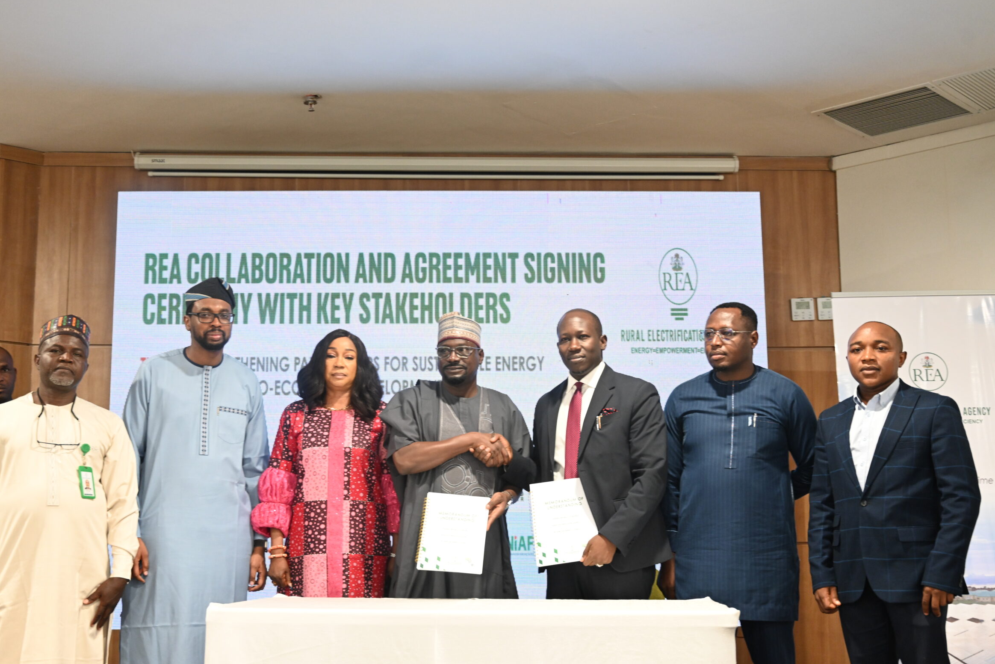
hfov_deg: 44.5
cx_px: 472
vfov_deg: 30.5
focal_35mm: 44
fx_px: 1216
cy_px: 362
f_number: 4
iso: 2000
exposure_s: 1/40
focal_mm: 40
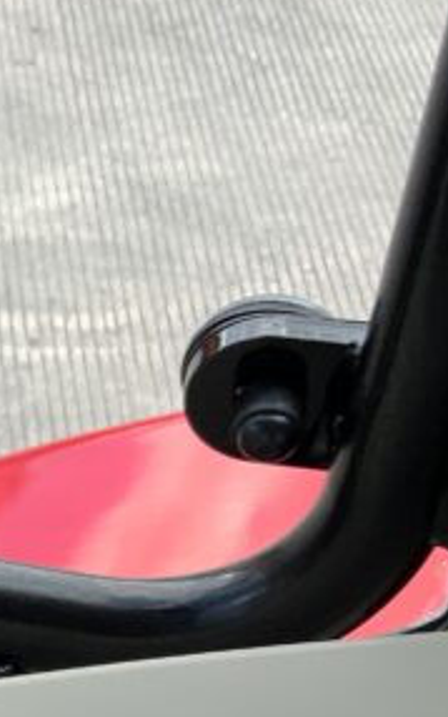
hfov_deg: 10.8
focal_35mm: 110
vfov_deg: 18.4
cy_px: 727
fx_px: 2147
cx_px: -456
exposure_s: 1/135
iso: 16
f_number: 1.8
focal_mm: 3
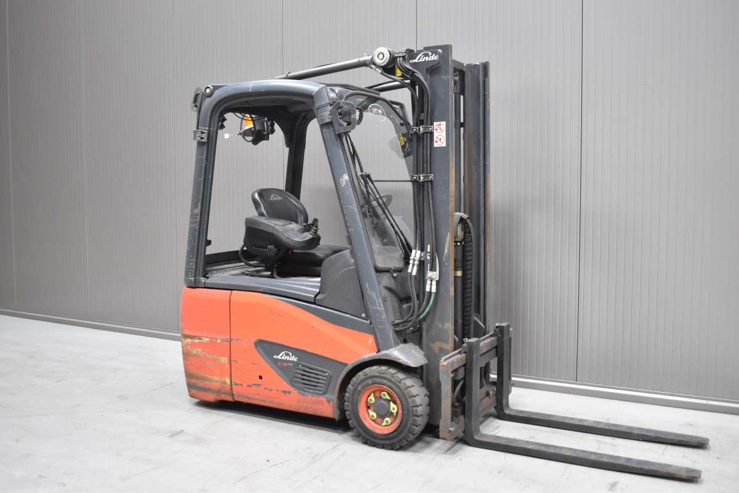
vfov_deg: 38.4
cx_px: 370
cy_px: 246
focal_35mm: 34
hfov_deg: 55.1
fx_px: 708
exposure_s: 1/30
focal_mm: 23
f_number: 4
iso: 1600
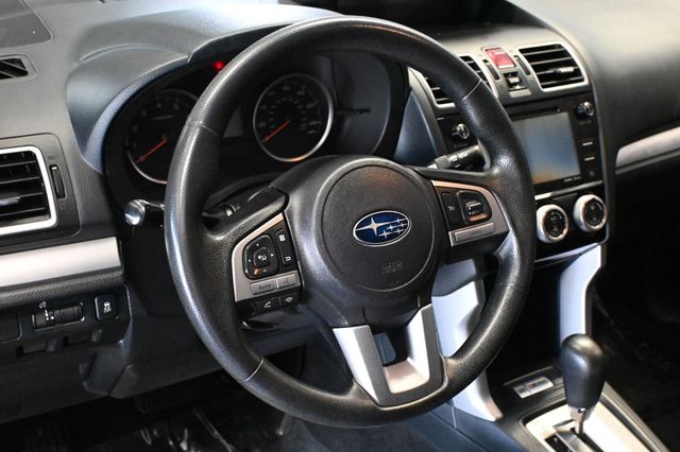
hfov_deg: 45.0
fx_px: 821
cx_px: 340
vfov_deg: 30.8
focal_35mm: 44
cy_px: 226
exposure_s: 1/60
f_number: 4.8
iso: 9000
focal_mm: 29
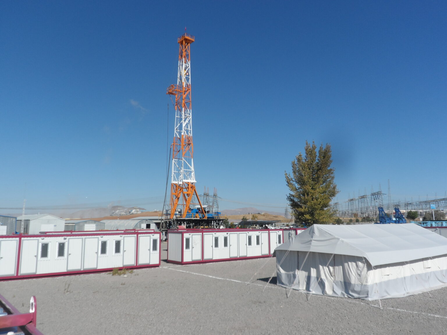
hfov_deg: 63.4
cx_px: 224
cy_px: 168
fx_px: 362
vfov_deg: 49.7
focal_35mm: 28
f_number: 8.8
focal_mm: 4.9
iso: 80
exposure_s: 1/180
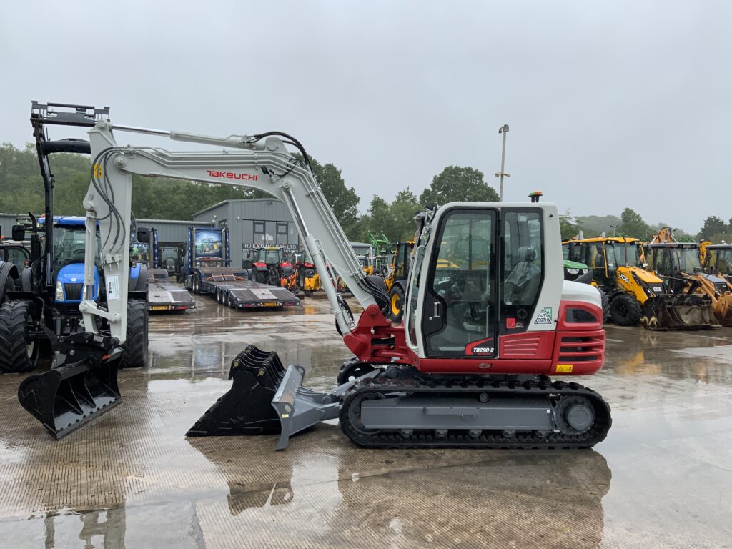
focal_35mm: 29
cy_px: 274
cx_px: 366
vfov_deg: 48.2
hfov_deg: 61.7
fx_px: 613
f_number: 1.8
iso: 16
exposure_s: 1/829
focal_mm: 3
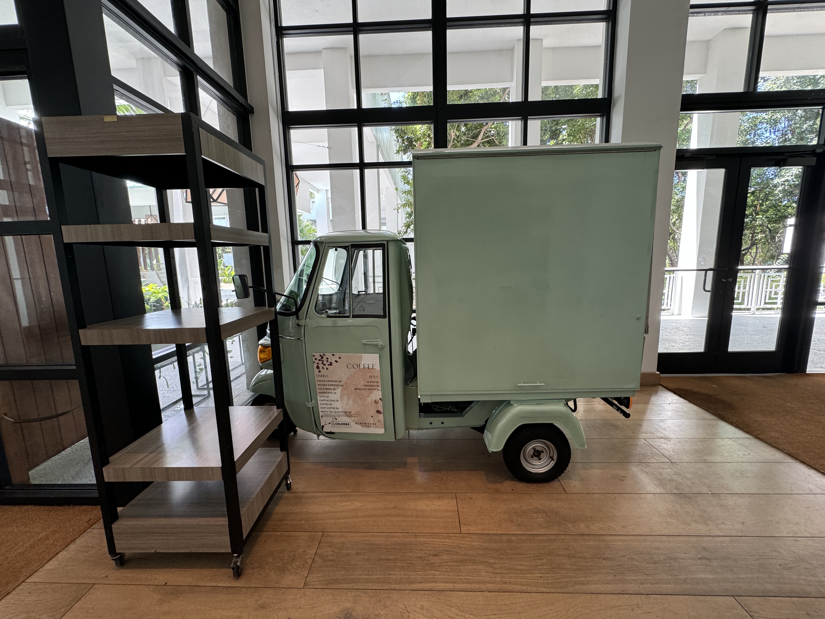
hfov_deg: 102.1
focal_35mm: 14
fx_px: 334
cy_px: 310
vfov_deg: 85.7
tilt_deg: -9.2
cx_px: 412
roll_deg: +1.2
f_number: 2.2
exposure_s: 1/120
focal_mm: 2.22
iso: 200
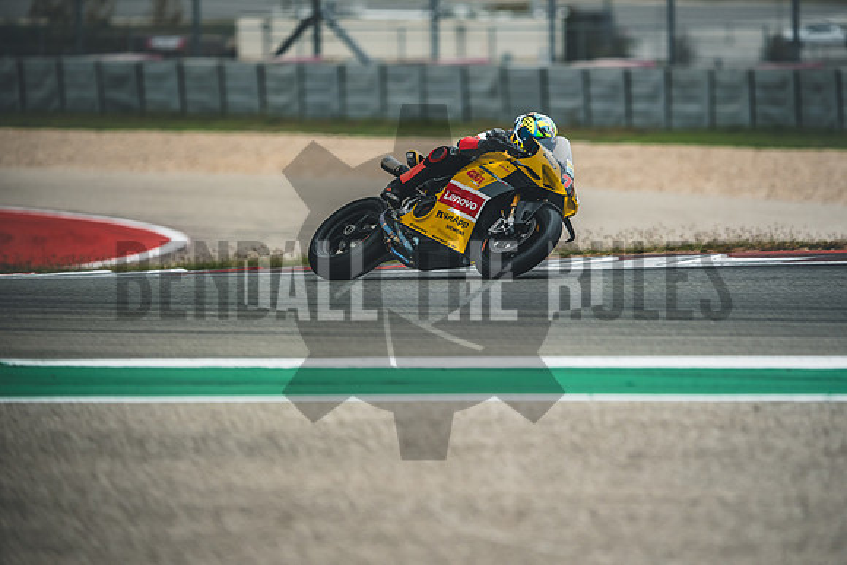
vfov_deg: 4.6
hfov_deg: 6.9
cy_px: 282
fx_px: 7060
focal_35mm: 300
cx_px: 424
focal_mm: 200
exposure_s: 1/1600
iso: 200
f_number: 2
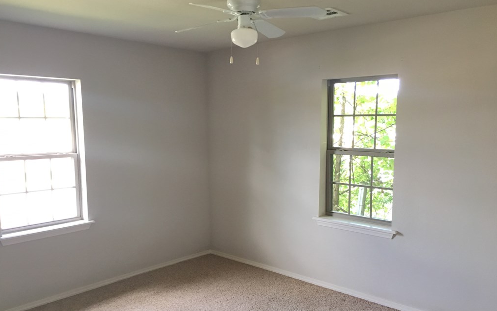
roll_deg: +0.5
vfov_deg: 40.6
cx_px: 247
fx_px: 420
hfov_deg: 61.2
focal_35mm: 31
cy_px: 175
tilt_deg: -6.0
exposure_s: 1/30
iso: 125
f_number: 2.2
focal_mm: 4.15
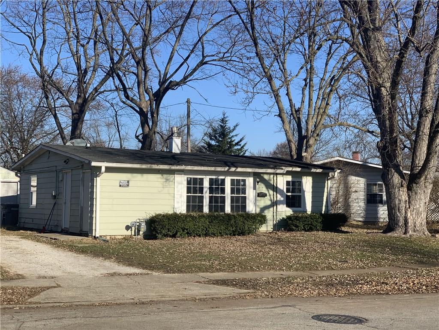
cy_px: 165
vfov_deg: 28.0
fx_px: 659
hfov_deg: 36.8
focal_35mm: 52
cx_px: 220
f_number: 2.4
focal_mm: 6
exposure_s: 1/1142
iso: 16
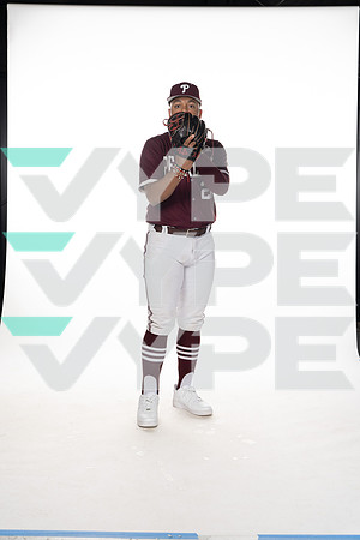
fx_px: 735
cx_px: 180
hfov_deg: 27.5
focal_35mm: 49
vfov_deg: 40.3
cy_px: 270
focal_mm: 49
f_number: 6.3
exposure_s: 1/250
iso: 400
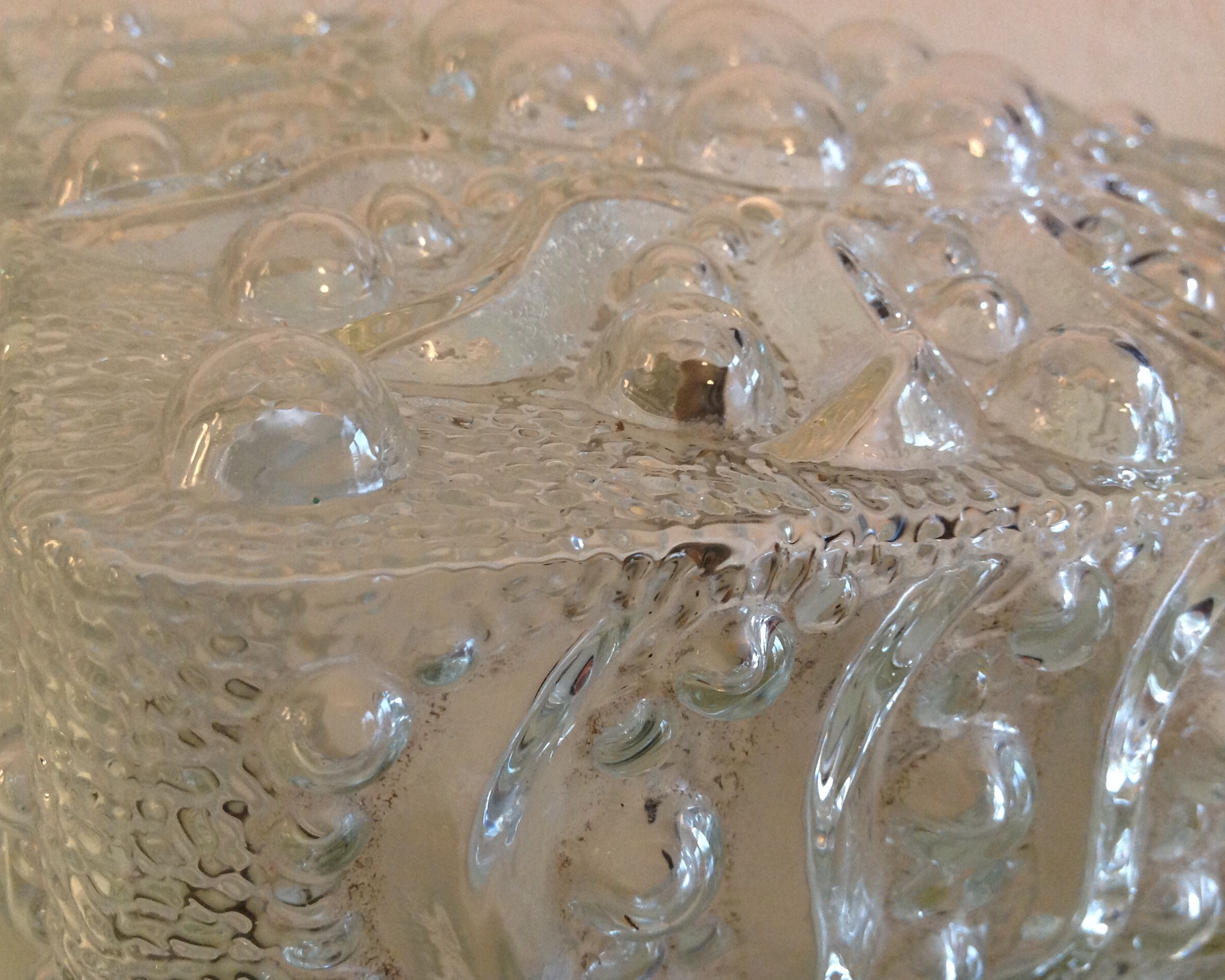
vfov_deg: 40.1
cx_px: 584
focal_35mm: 37
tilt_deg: -27.9
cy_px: 491
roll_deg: -7.4
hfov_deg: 49.1
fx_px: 1341
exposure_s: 1/17
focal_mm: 4.28
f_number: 2.4
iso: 200
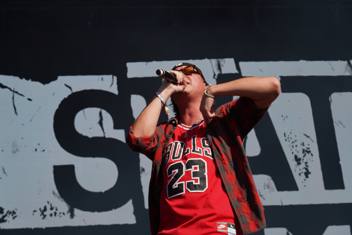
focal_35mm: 94
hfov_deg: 21.7
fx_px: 919
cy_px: 118
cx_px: 176
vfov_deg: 14.6
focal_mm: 94
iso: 100
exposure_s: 1/400
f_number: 8
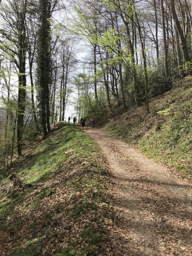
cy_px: 128
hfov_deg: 49.7
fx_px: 207
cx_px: 96
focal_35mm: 28
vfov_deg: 63.4
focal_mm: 3.99
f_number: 1.8
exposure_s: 1/1076
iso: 20
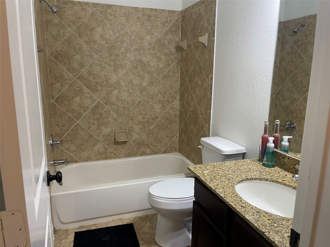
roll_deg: -1.1
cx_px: 165
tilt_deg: -12.1
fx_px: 238
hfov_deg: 69.4
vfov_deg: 54.9
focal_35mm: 25
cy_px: 124
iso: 125
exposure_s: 1/60
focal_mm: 5.1
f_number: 1.6
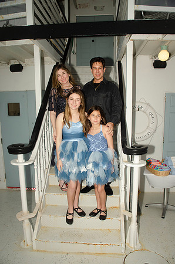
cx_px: 88
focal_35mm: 27
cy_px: 132
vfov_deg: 67.5
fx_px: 198
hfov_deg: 47.7
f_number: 6.3
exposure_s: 1/250
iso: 400
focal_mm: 18
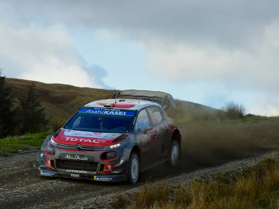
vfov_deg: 6.8
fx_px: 1749
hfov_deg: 9.1
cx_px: 146
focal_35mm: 217
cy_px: 104
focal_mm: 200
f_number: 14
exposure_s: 1/500
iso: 1600
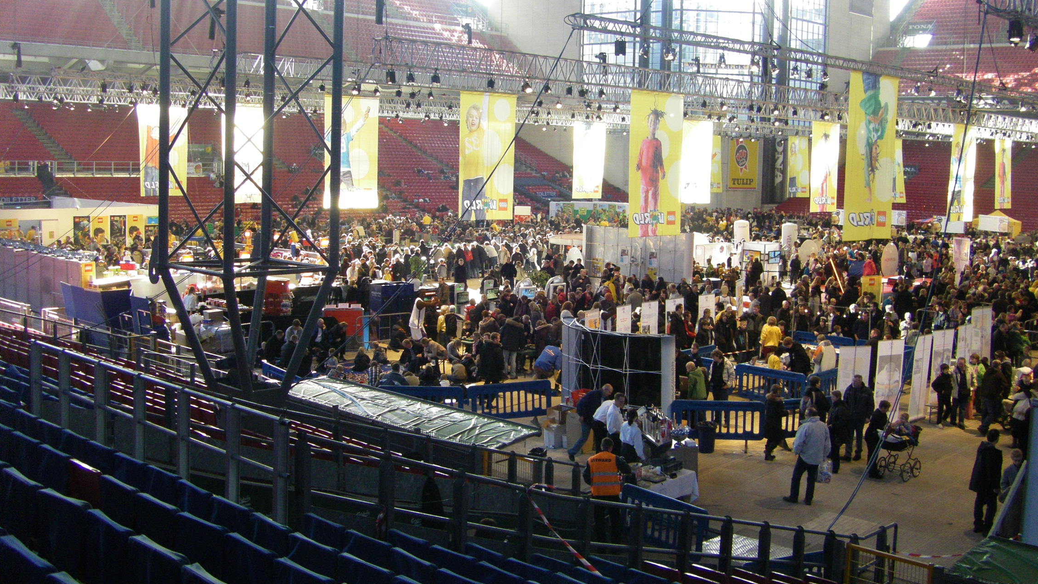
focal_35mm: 42
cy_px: 276
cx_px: 521
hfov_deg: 48.4
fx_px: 1156
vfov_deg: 28.3
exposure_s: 1/50
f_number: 3.5
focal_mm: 6.3
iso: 320
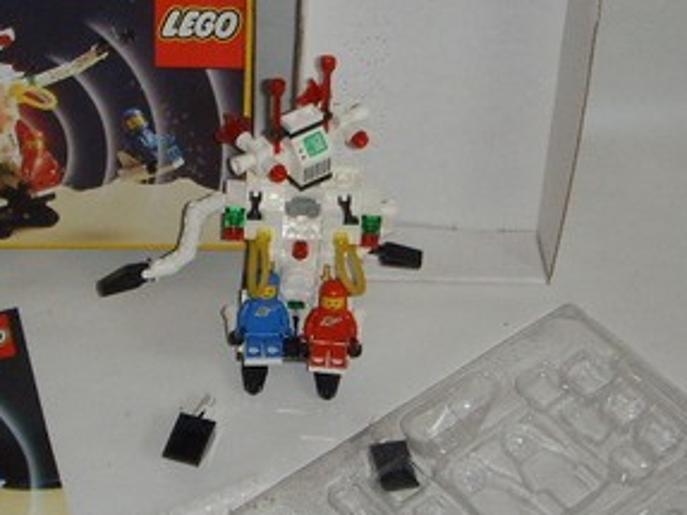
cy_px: 244
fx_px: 1726
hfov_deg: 22.5
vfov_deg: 17.0
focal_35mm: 87
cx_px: 251
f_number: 3.5
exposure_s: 1/45
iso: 100
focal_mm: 6.6
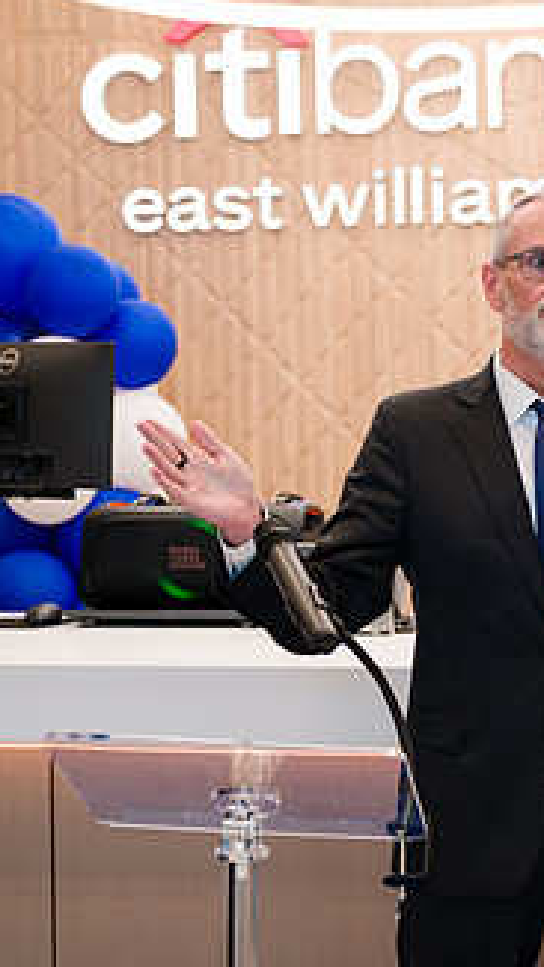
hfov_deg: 14.4
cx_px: 662
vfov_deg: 26.2
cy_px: 446
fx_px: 2076
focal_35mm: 81
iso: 400
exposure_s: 1/200
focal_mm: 41
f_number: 3.2
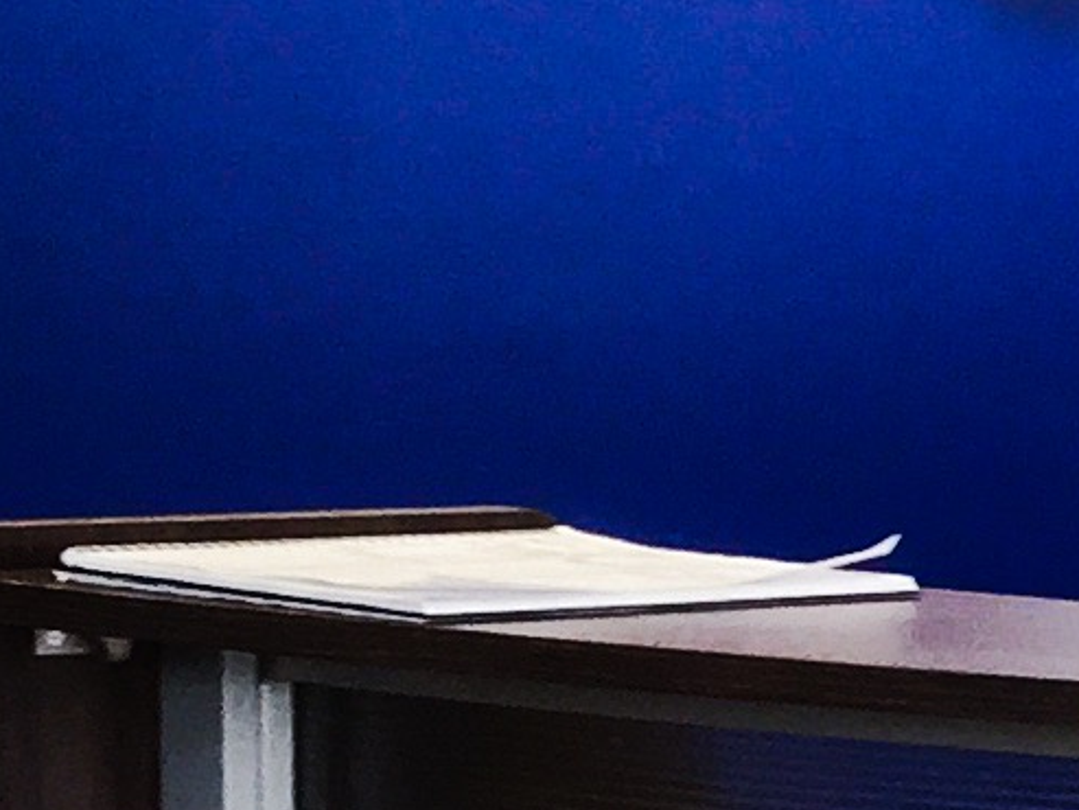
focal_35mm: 192
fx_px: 5986
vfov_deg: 7.7
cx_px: 3410
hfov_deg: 8.4
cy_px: 924
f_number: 2.2
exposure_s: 1/30
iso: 32
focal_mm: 4.15
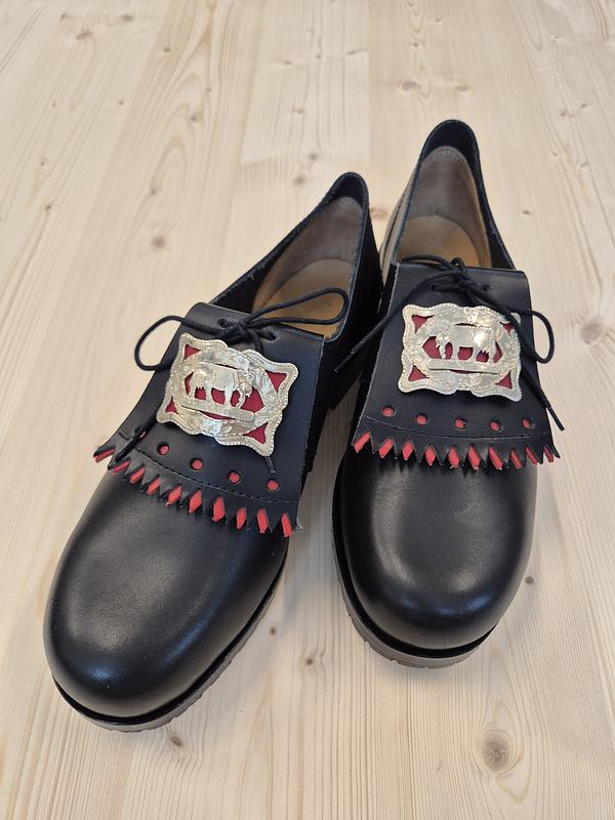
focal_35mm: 23
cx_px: 308
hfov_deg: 58.9
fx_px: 545
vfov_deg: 73.9
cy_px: 410
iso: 100
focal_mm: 5.4
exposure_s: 1/100
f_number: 1.8
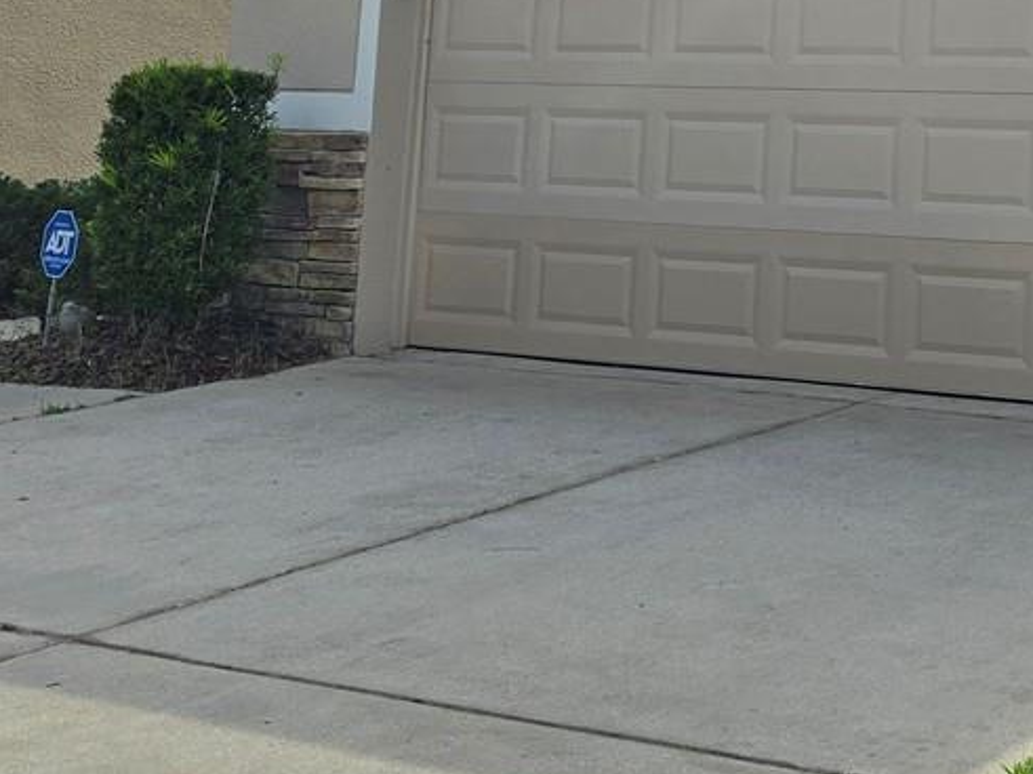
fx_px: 2238
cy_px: -267
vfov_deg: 18.1
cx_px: 1174
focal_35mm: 75
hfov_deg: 24.1
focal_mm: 6.3
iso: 12
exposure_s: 1/1667
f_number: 1.7
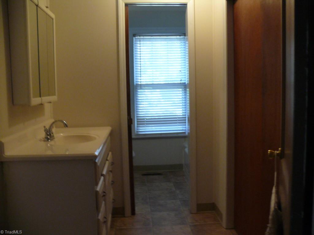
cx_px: 157
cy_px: 118
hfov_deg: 50.1
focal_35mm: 37
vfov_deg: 38.7
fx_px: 336
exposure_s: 1/30
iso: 320
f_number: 2.8
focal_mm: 7.7
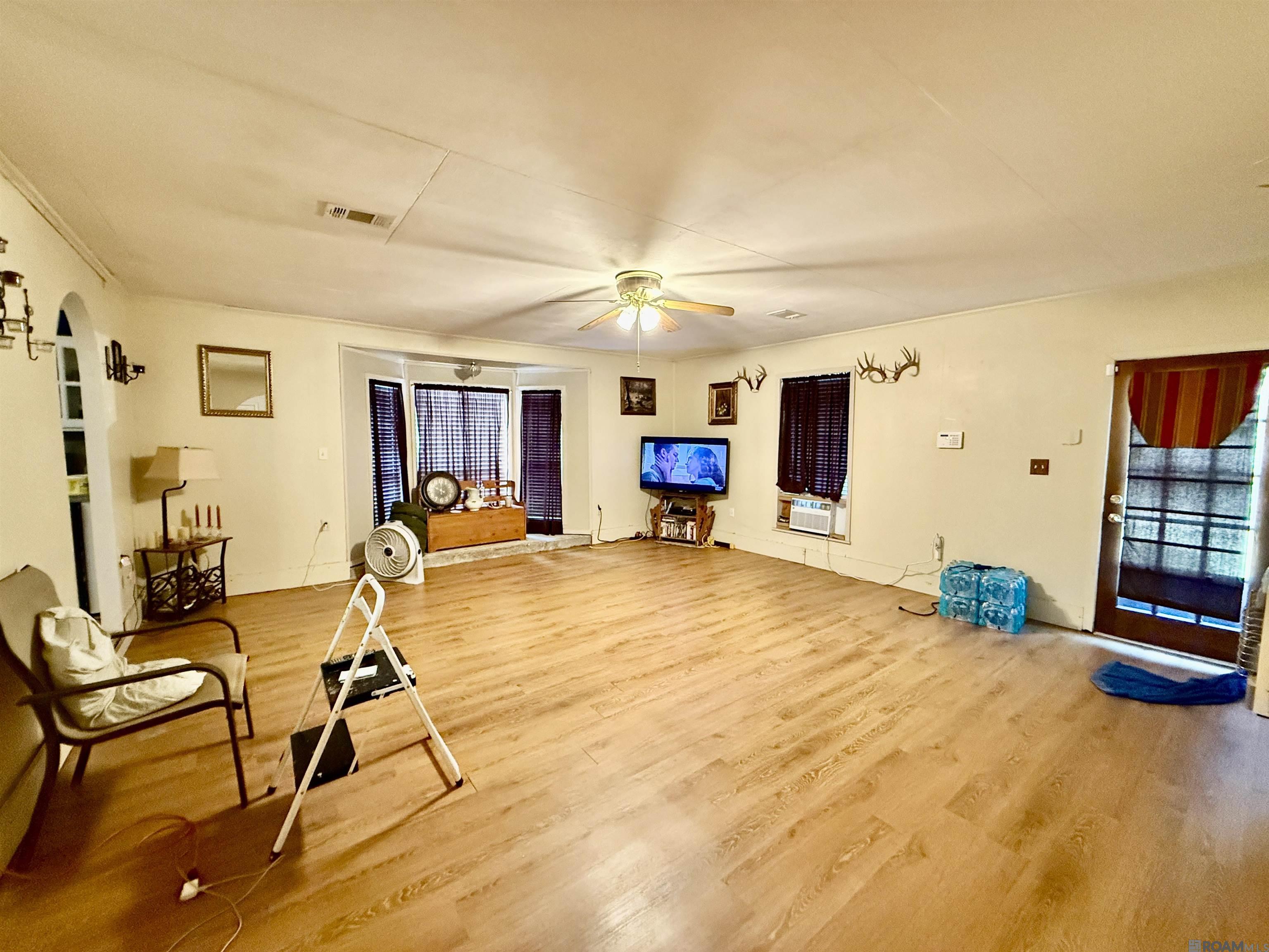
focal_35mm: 14
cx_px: 634
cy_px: 476
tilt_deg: -4.5
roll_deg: +0.8
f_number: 2.2
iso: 1000
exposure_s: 1/60
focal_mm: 2.22
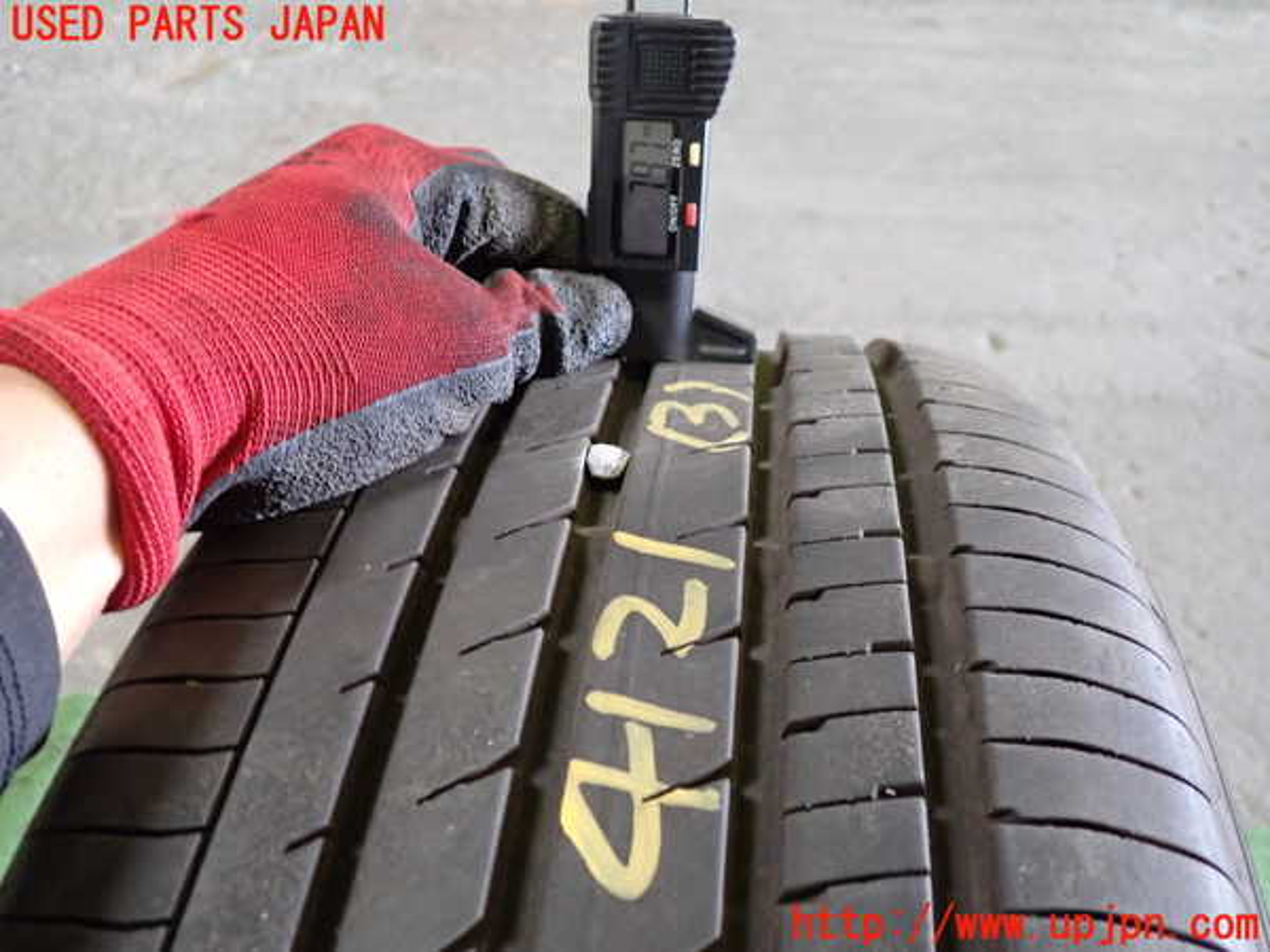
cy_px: 476
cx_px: 635
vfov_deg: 46.8
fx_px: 1101
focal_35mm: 30
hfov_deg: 60.0
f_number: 2.3
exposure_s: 1/30
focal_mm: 5.4
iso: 400
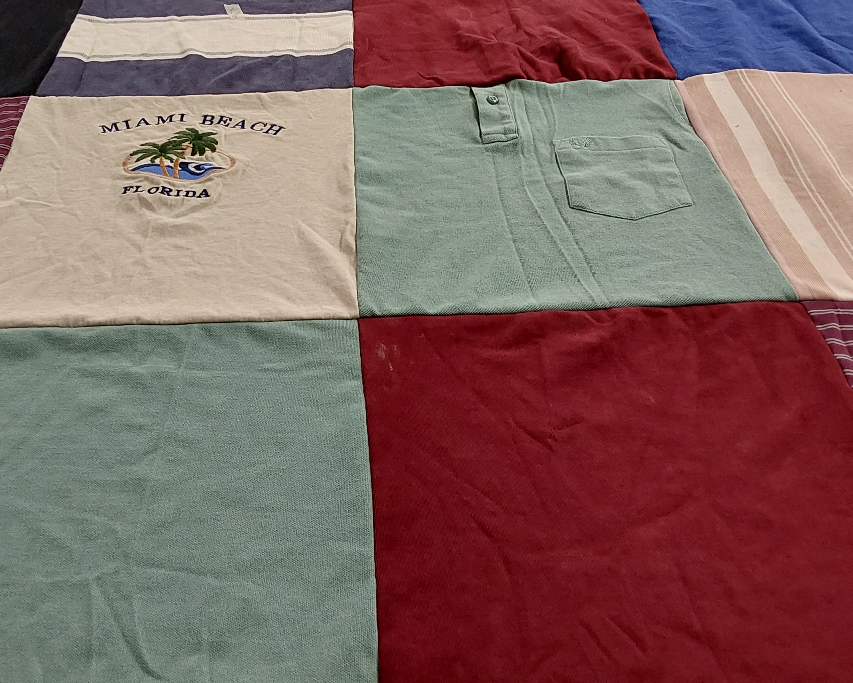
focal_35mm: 35
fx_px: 884
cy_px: 288
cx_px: 362
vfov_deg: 42.1
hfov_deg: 51.3
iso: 100
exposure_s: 1/60
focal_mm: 2.91
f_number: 1.9
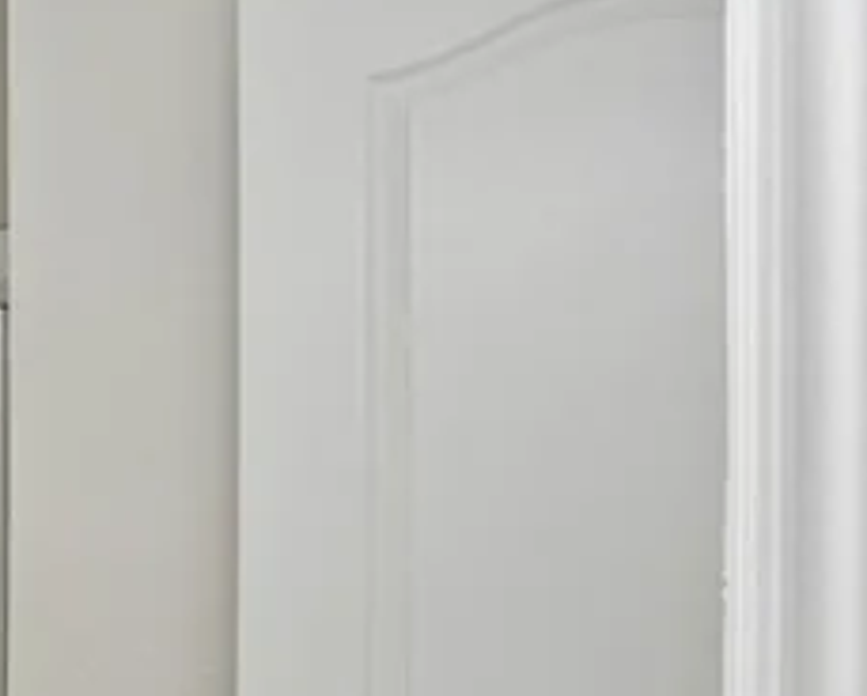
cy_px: 635
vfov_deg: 22.3
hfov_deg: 17.4
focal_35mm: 67
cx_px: -981
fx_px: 1722
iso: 400
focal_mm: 16
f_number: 8
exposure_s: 1/15
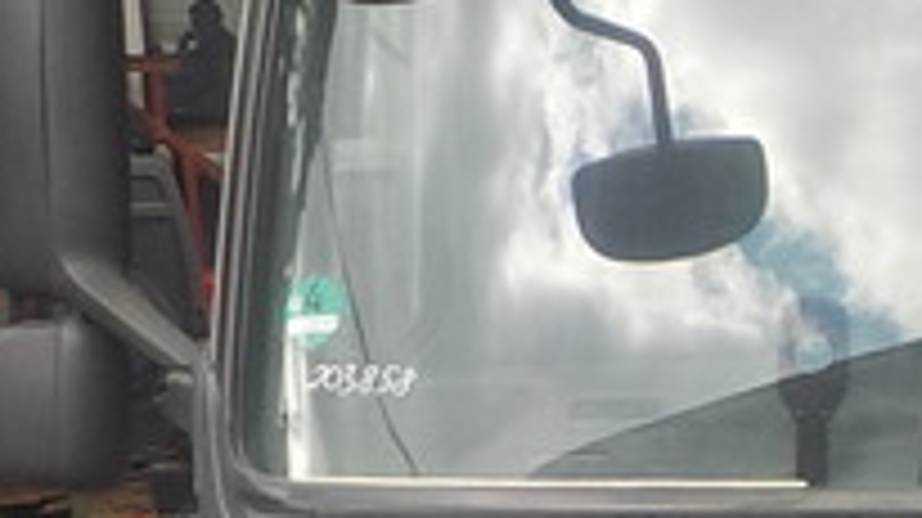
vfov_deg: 11.7
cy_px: 504
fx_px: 2492
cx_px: 1264
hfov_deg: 19.1
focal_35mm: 102
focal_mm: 4.1
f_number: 3.3
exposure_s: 1/200
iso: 125
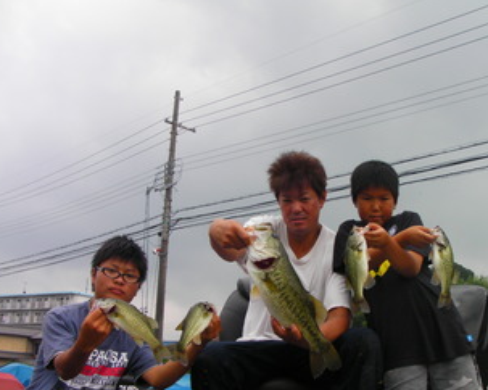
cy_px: 235
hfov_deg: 37.9
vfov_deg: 30.7
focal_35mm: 49
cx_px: 298
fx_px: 707
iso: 50
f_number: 3.5
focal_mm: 6.3
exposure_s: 1/210
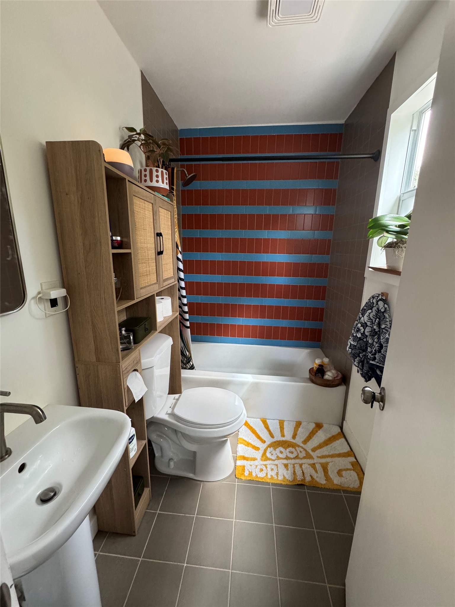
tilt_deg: -14.0
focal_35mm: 14
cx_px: 228
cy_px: 304
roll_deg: -0.6
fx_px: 245
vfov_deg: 102.1
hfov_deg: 85.7
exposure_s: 1/66
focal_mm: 2.22
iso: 320
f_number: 2.2
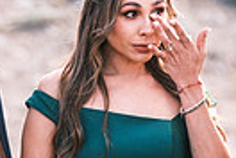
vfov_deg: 1.5
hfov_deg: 2.3
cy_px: 80
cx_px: 107
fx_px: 5821
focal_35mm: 888
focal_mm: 134.4
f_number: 2.8
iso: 400
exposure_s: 1/800
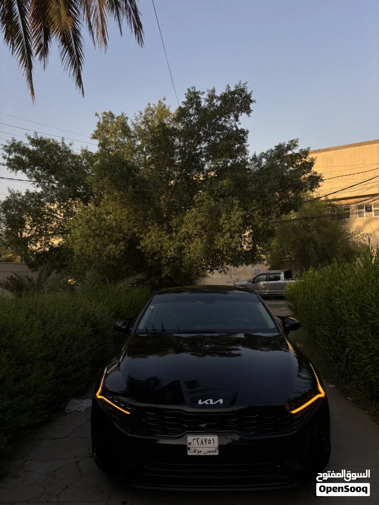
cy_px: 252
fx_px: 379
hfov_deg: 53.1
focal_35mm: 26
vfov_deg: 67.3
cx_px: 190
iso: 50
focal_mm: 5.96
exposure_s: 1/3205
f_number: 1.6
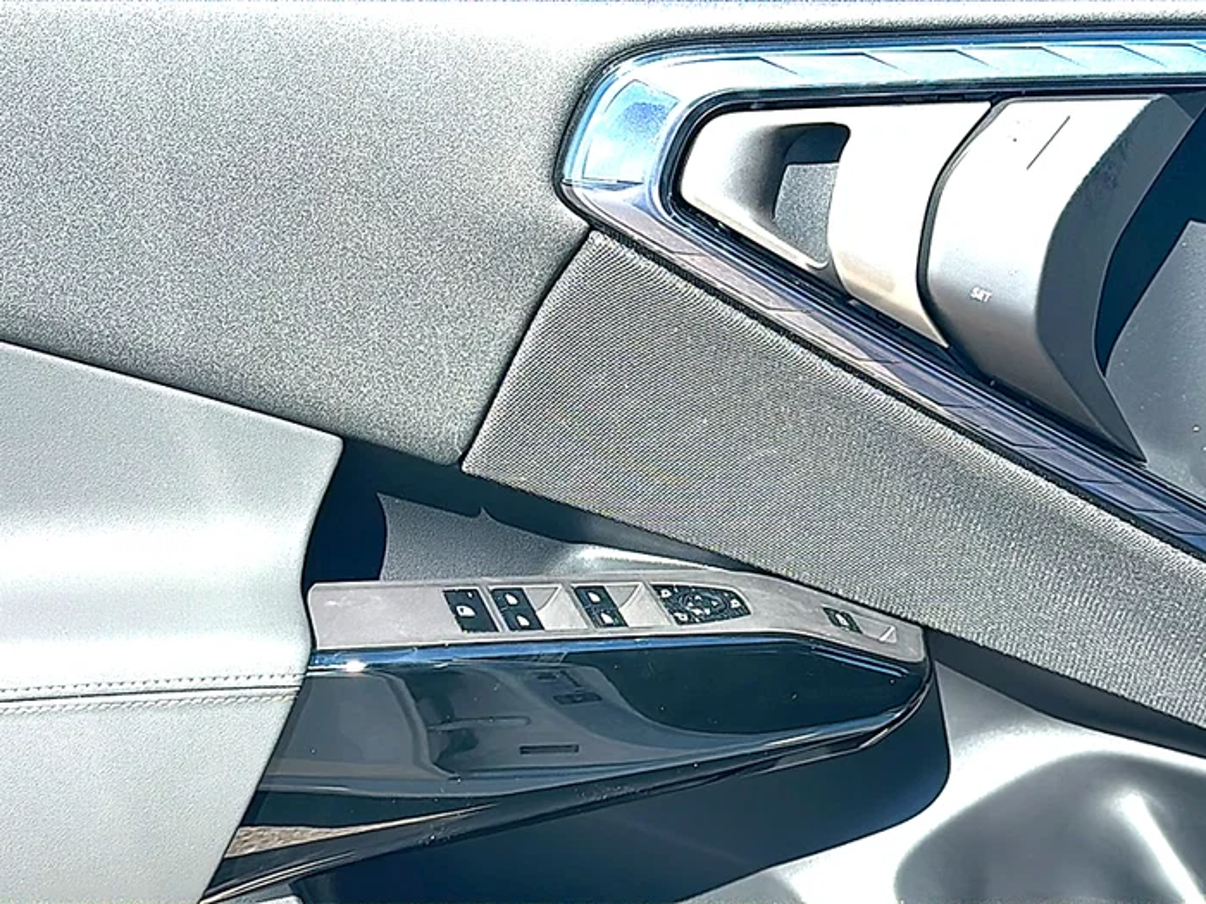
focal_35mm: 48
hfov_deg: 39.7
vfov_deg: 30.3
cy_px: 452
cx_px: 603
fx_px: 1672
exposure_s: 1/1074
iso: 80
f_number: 1.78
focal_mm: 6.86
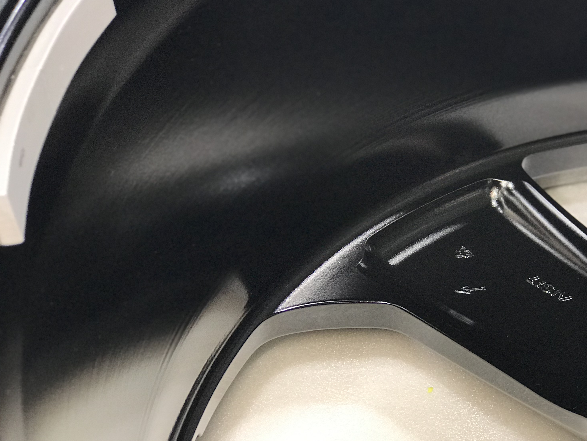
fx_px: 1323
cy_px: 294
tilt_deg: -44.4
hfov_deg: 24.9
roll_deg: -1.5
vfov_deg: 18.8
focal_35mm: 78
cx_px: 396
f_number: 2.8
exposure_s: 1/60
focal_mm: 6.6
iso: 125
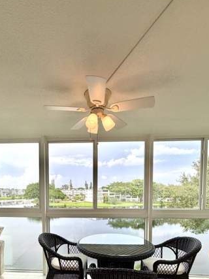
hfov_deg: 63.0
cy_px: 201
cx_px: 86
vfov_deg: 74.7
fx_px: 169
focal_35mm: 21
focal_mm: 2.22
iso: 40
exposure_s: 1/518
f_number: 2.2
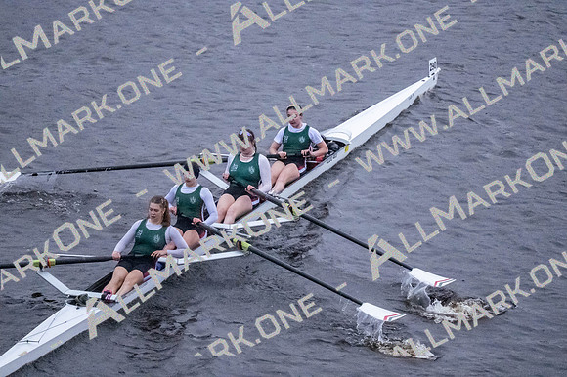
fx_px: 4722
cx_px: 284
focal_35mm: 300
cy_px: 188
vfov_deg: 4.6
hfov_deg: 6.9
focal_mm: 200
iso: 8000
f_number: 2.8
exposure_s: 1/1600
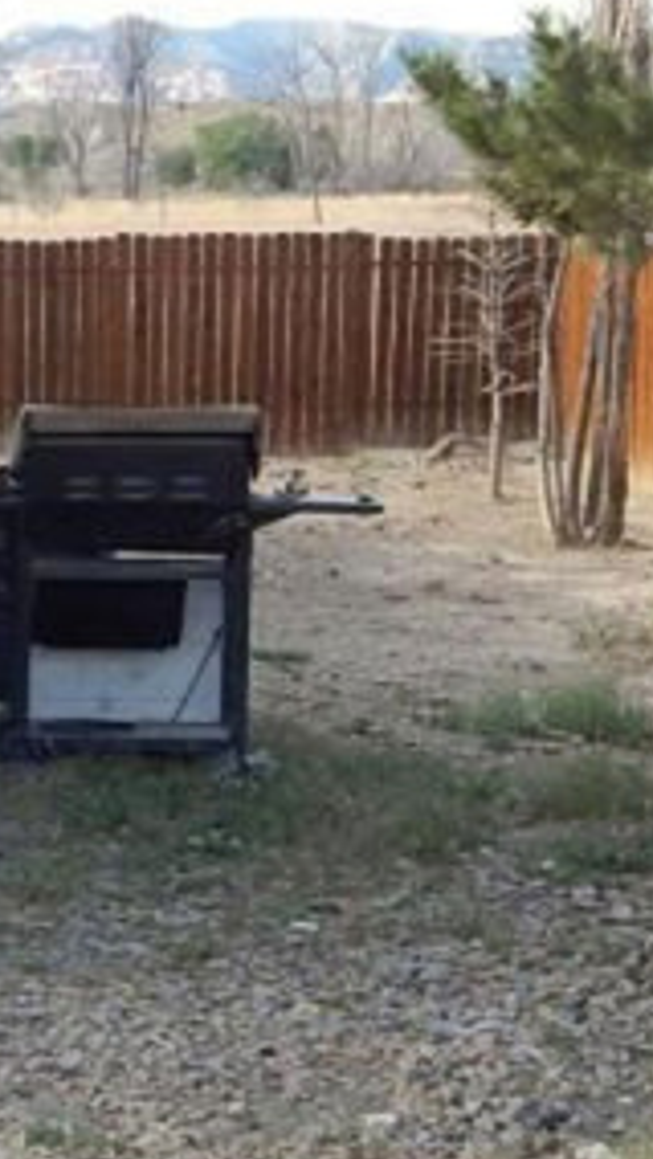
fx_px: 4151
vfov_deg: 15.9
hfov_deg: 8.7
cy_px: 559
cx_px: -465
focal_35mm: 135
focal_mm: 9.7
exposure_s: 1/200
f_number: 3.8
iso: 125
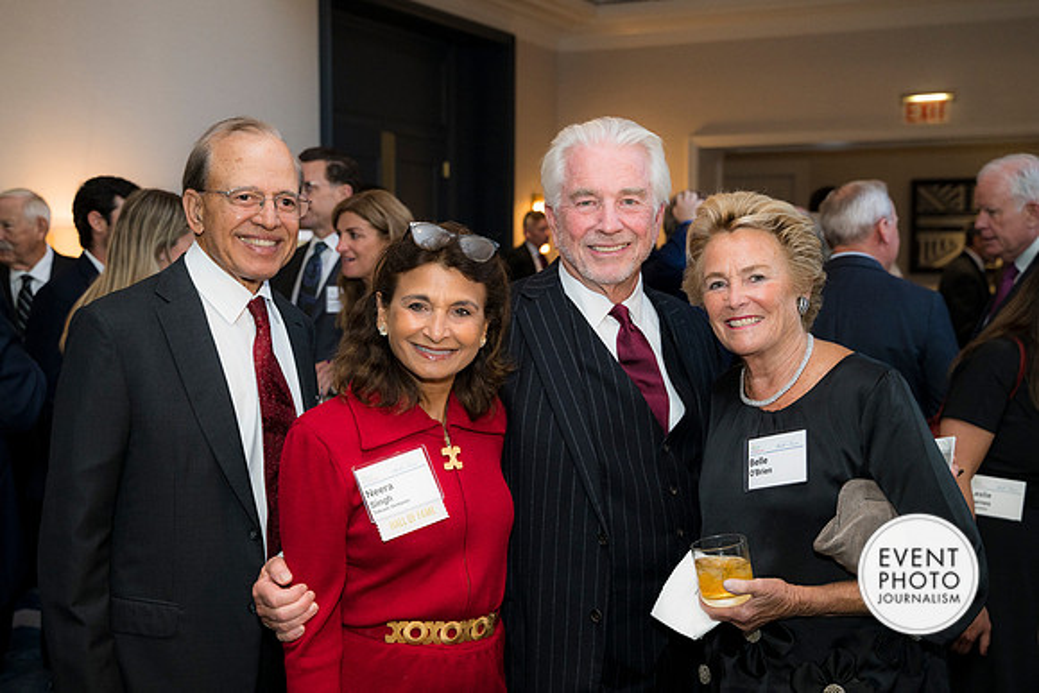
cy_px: 346
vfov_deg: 29.9
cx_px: 520
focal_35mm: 45
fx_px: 1299
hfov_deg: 43.6
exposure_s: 1/125
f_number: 4
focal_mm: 45
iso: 800
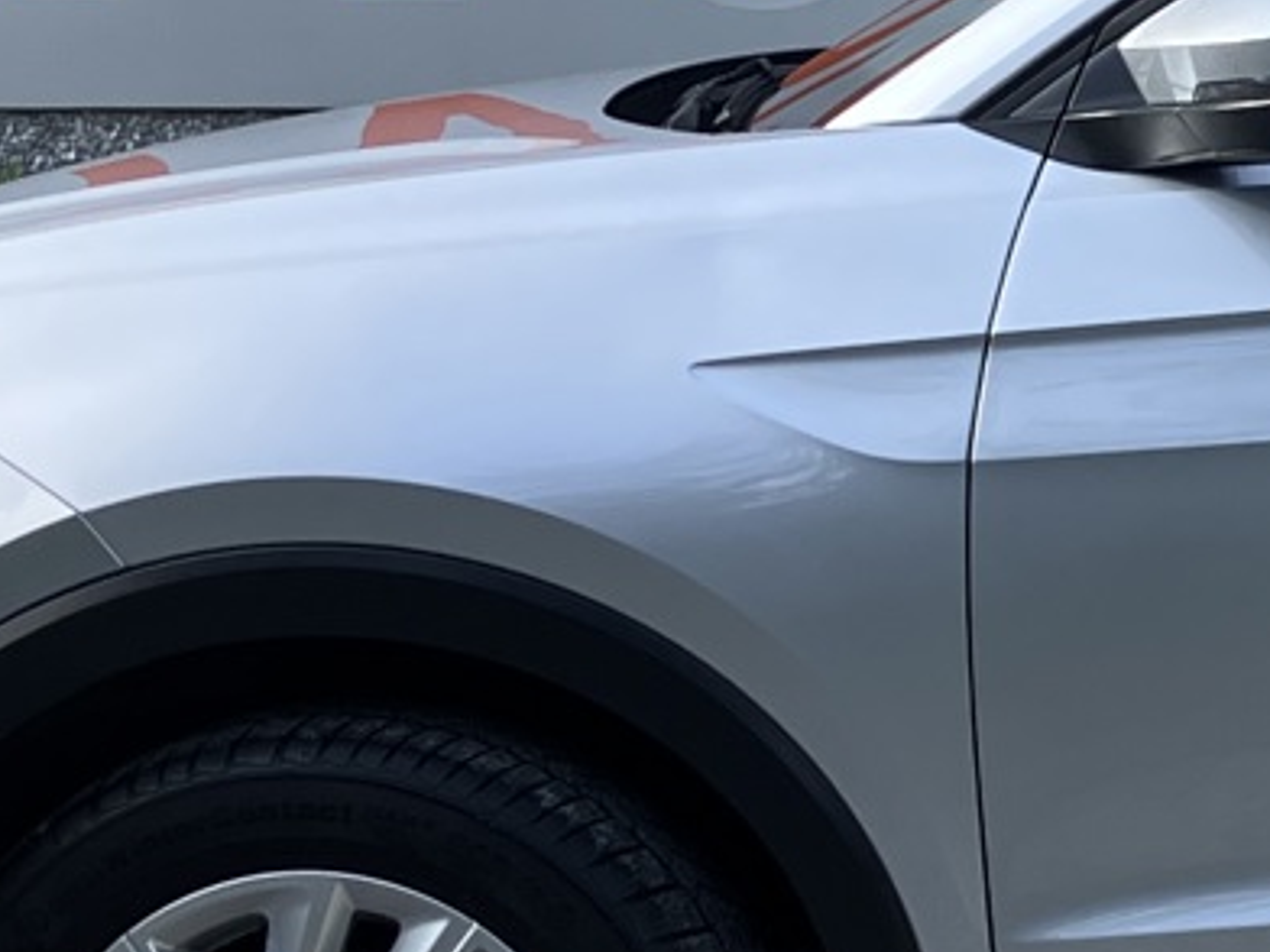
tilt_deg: -4.0
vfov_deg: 10.8
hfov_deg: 13.3
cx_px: 2096
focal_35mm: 137
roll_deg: +0.5
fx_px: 5026
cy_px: 223
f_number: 1.8
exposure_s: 1/309
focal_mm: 3.99
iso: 32
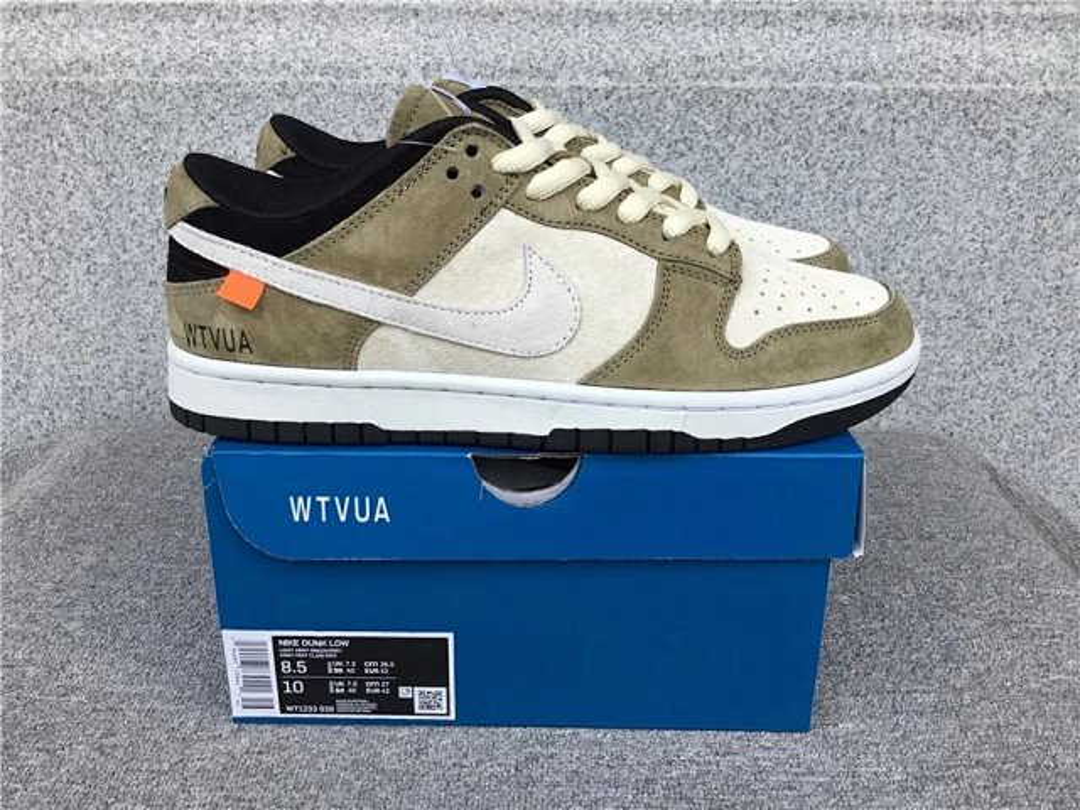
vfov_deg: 45.4
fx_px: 967
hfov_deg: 58.4
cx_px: 540
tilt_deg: -20.9
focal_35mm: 31
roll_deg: -0.1
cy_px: 405
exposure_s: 1/372
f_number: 2.4
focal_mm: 3.3
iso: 25
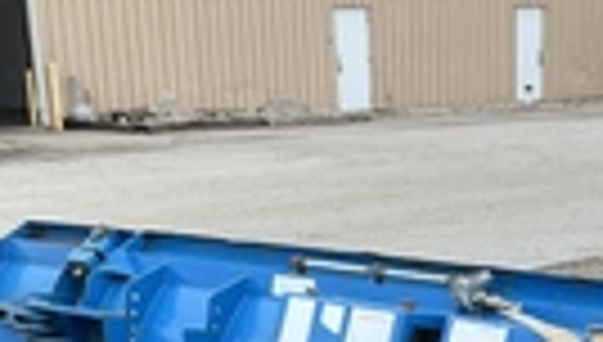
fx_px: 1506
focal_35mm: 94
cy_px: 590
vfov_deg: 12.0
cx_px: 468
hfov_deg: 22.4
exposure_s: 1/122
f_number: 1.8
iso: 16
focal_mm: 3
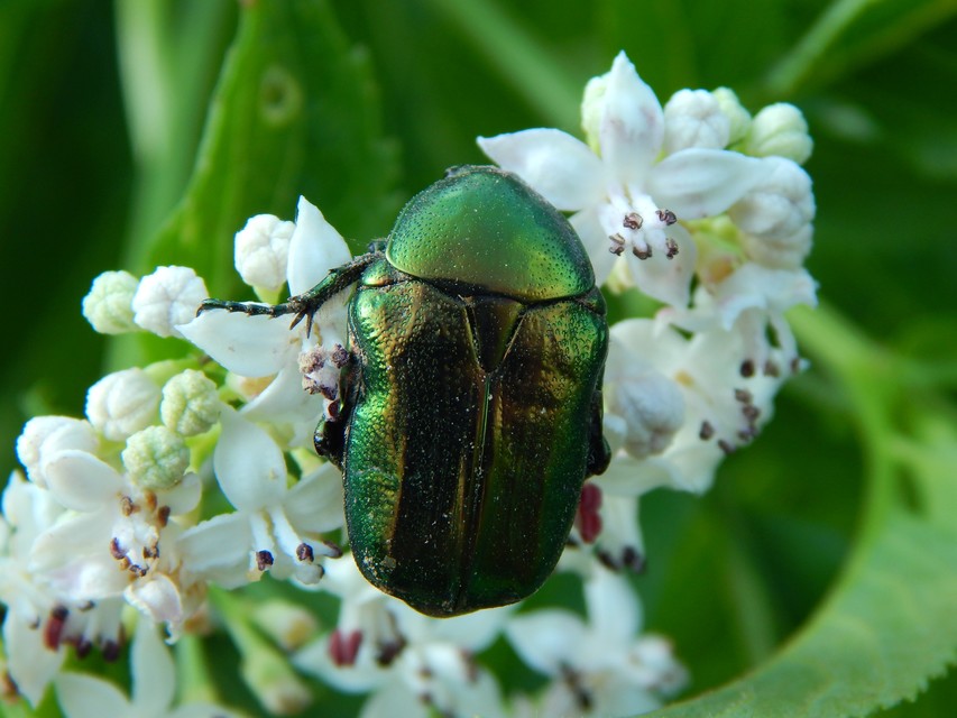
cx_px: 478
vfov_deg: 17.4
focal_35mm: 85
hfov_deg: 23.0
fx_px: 2350
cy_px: 359
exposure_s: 1/200
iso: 125
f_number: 4.3
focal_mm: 15.3
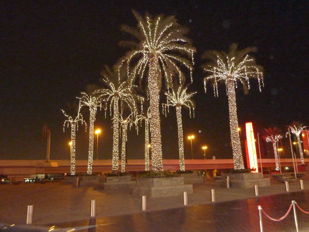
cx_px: 151
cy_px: 120
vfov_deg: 53.1
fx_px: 232
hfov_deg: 67.3
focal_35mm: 26
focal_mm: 4.1
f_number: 3.3
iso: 1000
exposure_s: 1/8
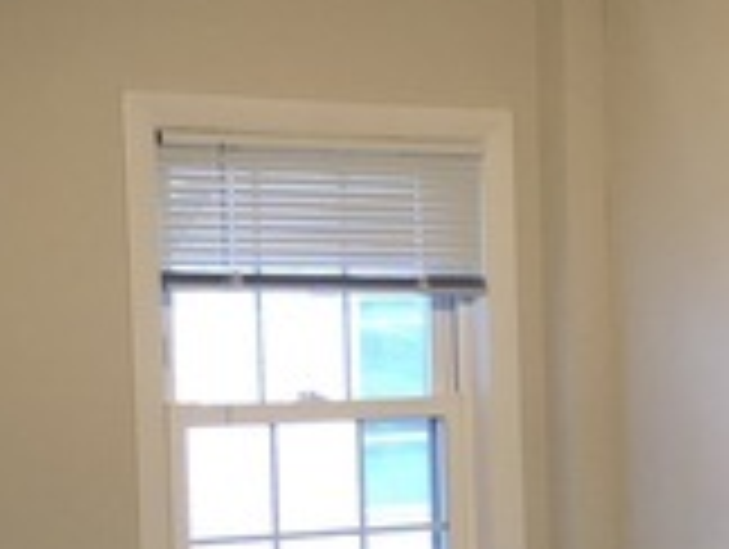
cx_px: 556
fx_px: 2425
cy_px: 518
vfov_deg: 12.8
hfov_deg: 17.0
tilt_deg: -3.0
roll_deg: +0.6
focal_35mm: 115
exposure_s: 1/10
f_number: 1.8
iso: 100
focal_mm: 4
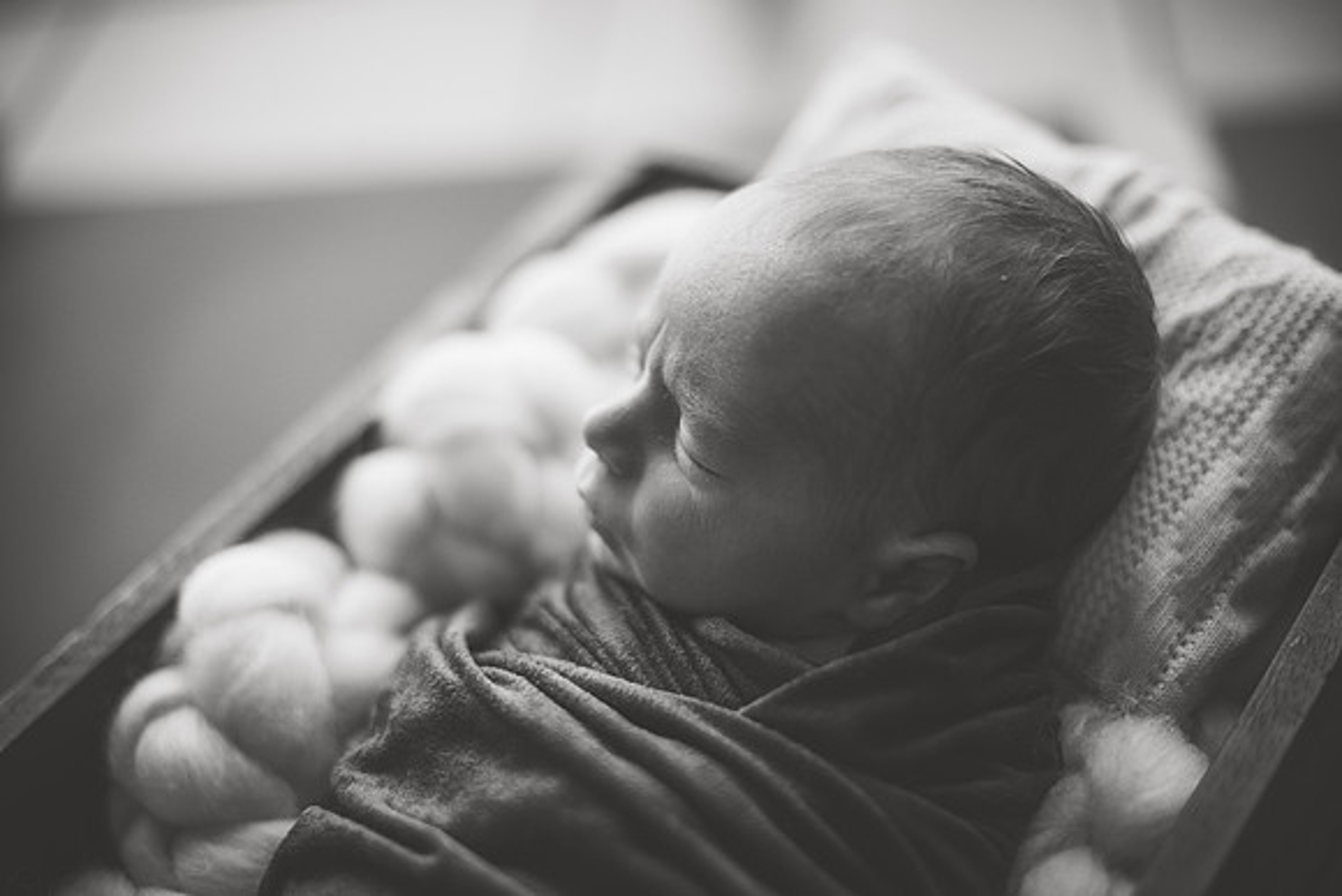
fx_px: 1864
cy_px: 448
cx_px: 671
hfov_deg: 39.6
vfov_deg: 27.0
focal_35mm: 50
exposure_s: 1/640
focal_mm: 50
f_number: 1.8
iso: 200
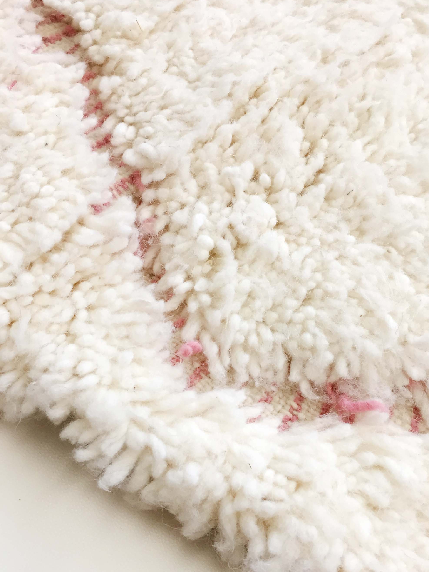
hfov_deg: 39.7
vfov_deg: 51.2
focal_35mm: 36
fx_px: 595
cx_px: 217
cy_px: 328
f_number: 2.2
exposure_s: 1/33
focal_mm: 4.15
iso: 100
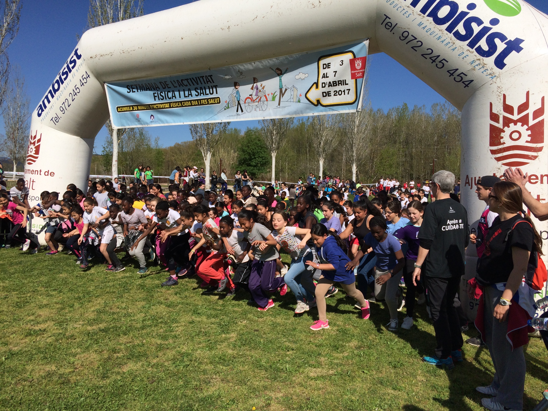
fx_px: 459
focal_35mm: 29
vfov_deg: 48.2
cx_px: 274
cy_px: 206
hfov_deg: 61.7
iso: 32
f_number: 2.2
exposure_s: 1/4115
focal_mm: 4.15
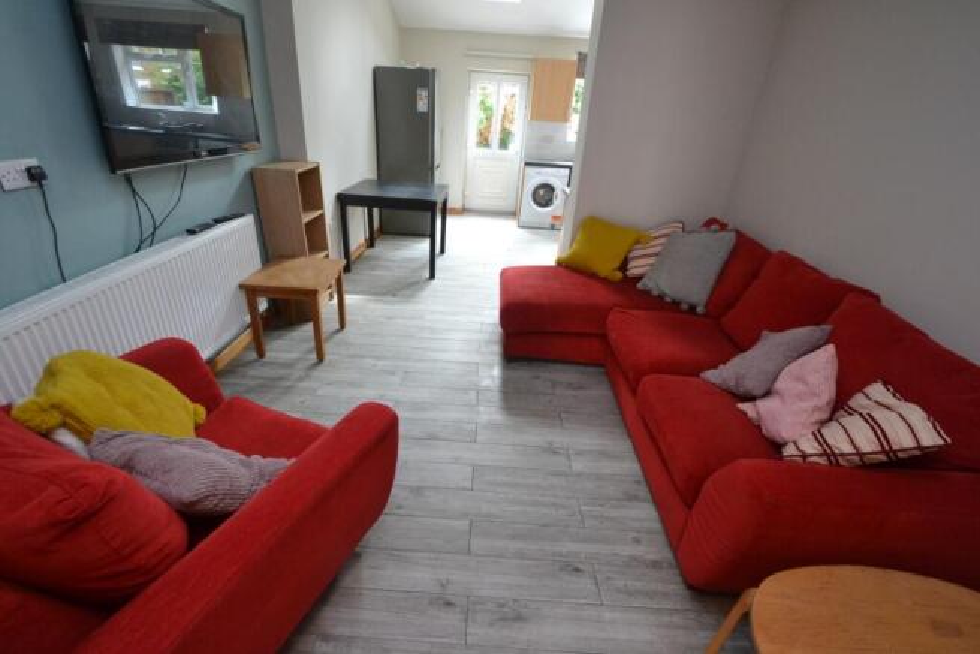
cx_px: 490
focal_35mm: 15
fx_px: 408
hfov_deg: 100.4
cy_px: 327
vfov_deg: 77.4
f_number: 8
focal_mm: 10
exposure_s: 1/30
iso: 1600
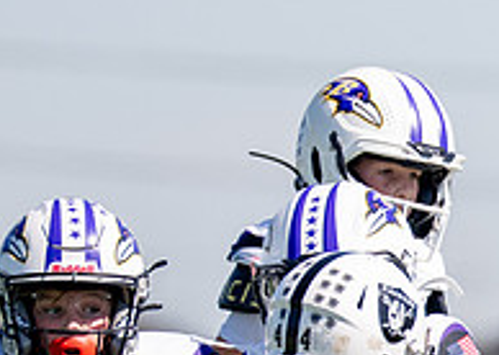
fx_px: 14945
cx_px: 918
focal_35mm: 1056
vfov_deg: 1.4
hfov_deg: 1.9
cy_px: 424
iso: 200
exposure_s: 1/4000
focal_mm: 200
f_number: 2.8
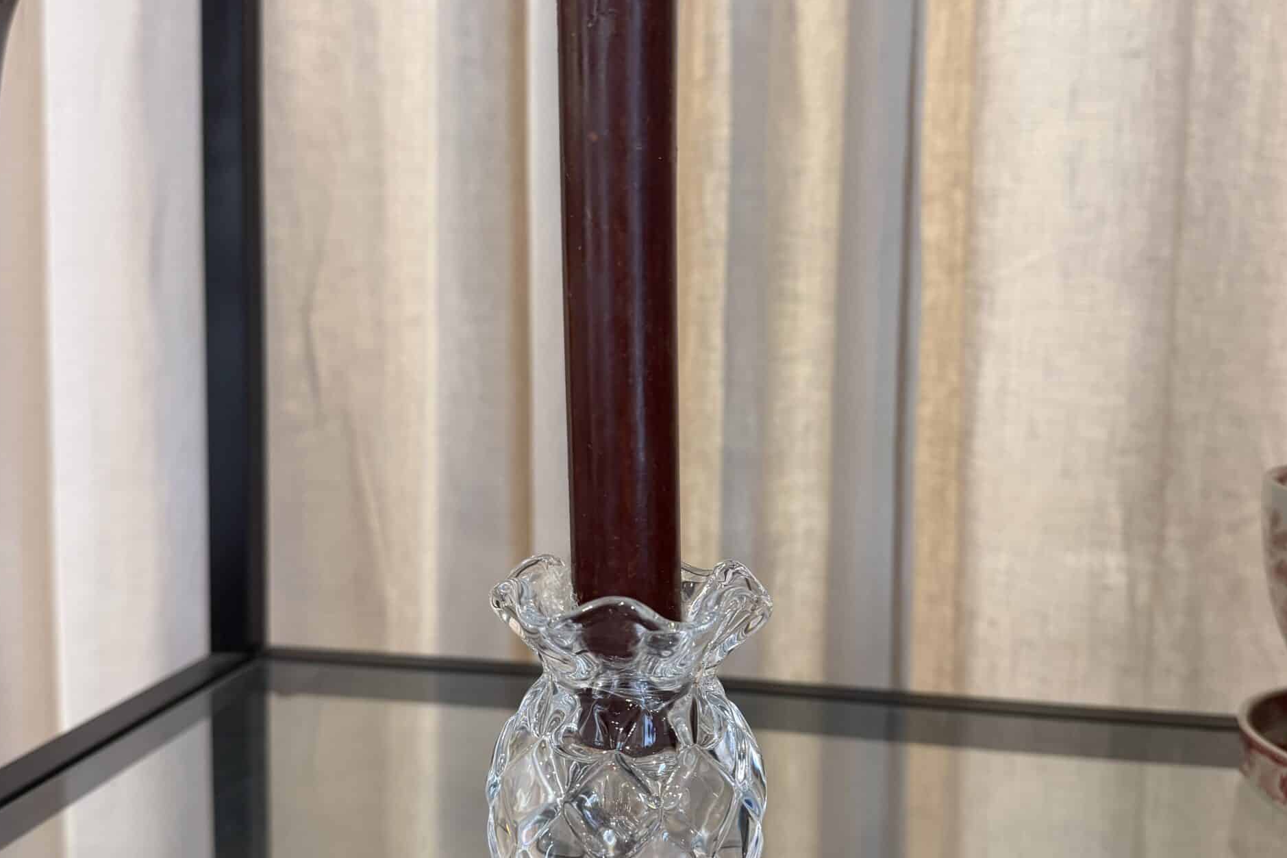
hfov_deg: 55.8
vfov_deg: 38.9
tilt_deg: -5.1
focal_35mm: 34
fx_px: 1216
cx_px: 647
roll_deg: -1.4
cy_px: 425
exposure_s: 1/50
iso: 250
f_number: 1.78
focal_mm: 6.76
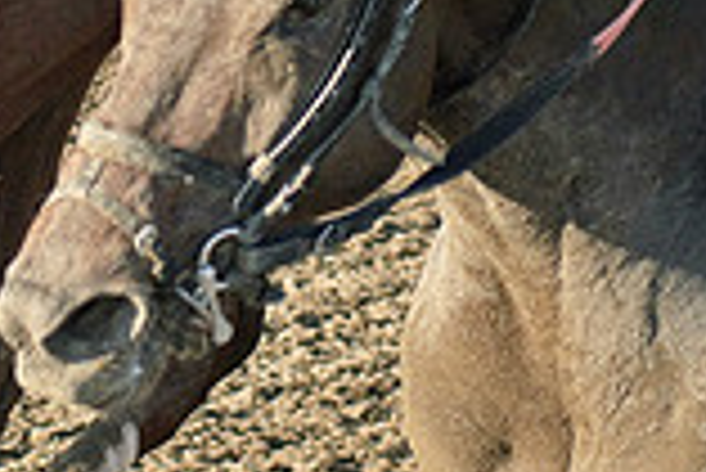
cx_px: -31
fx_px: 8676
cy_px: -258
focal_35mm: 442
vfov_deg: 3.1
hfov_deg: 4.7
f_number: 5.6
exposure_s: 1/1500
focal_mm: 80
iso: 640
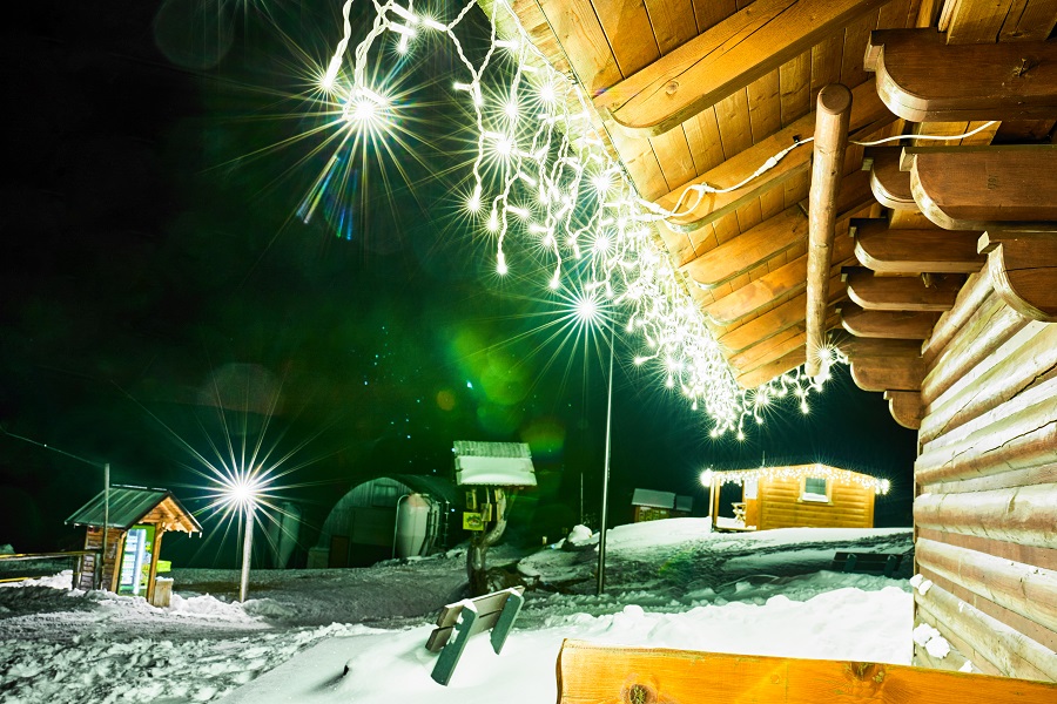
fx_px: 1028
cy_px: 352
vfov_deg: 37.9
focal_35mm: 35
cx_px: 528
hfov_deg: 54.4
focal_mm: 35
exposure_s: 8
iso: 100
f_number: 10
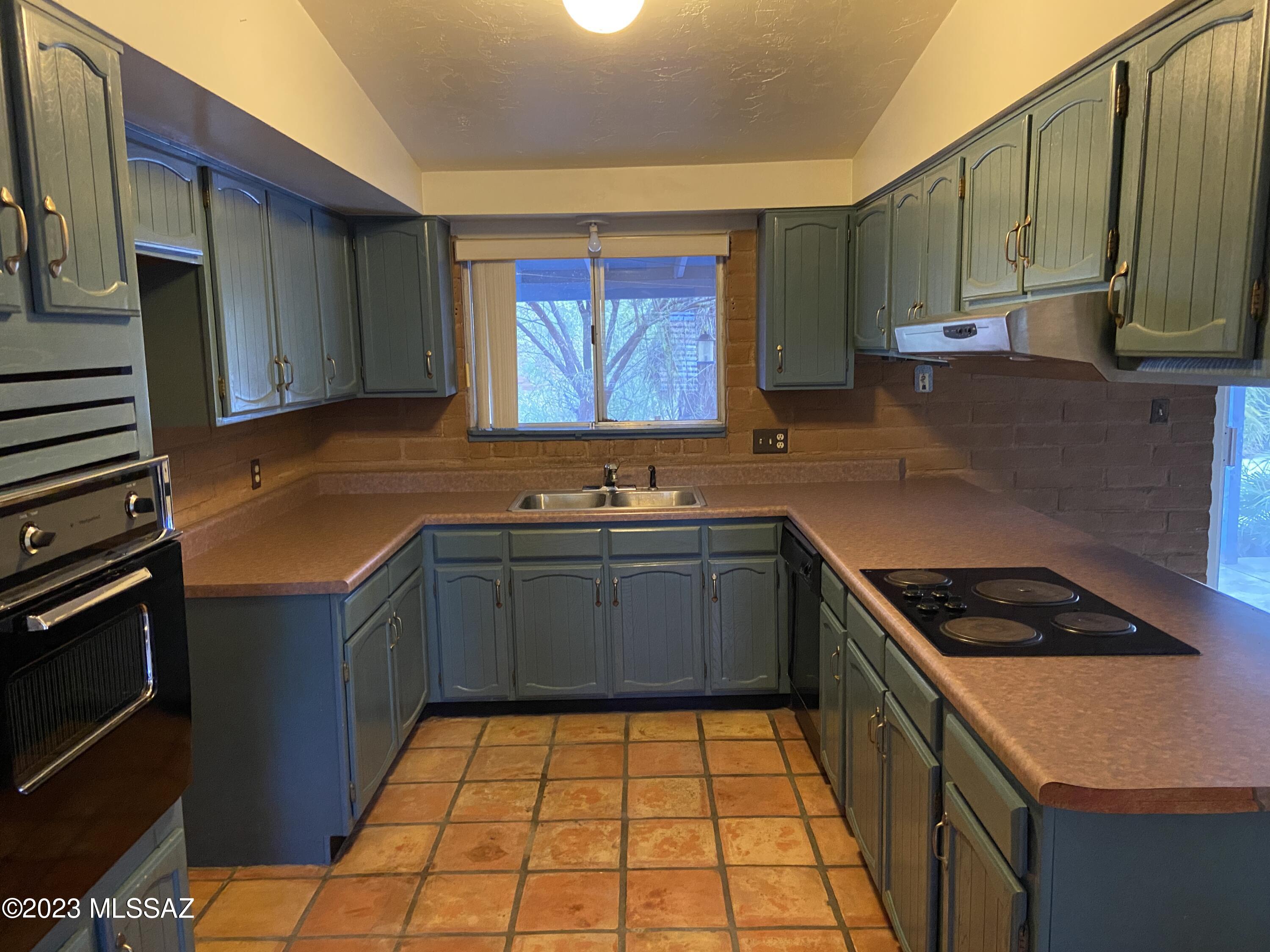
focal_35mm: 26
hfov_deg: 67.3
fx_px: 954
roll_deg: +0.9
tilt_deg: -8.4
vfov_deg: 53.1
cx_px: 635
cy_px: 476
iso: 640
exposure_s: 1/30
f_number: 1.8
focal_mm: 4.25
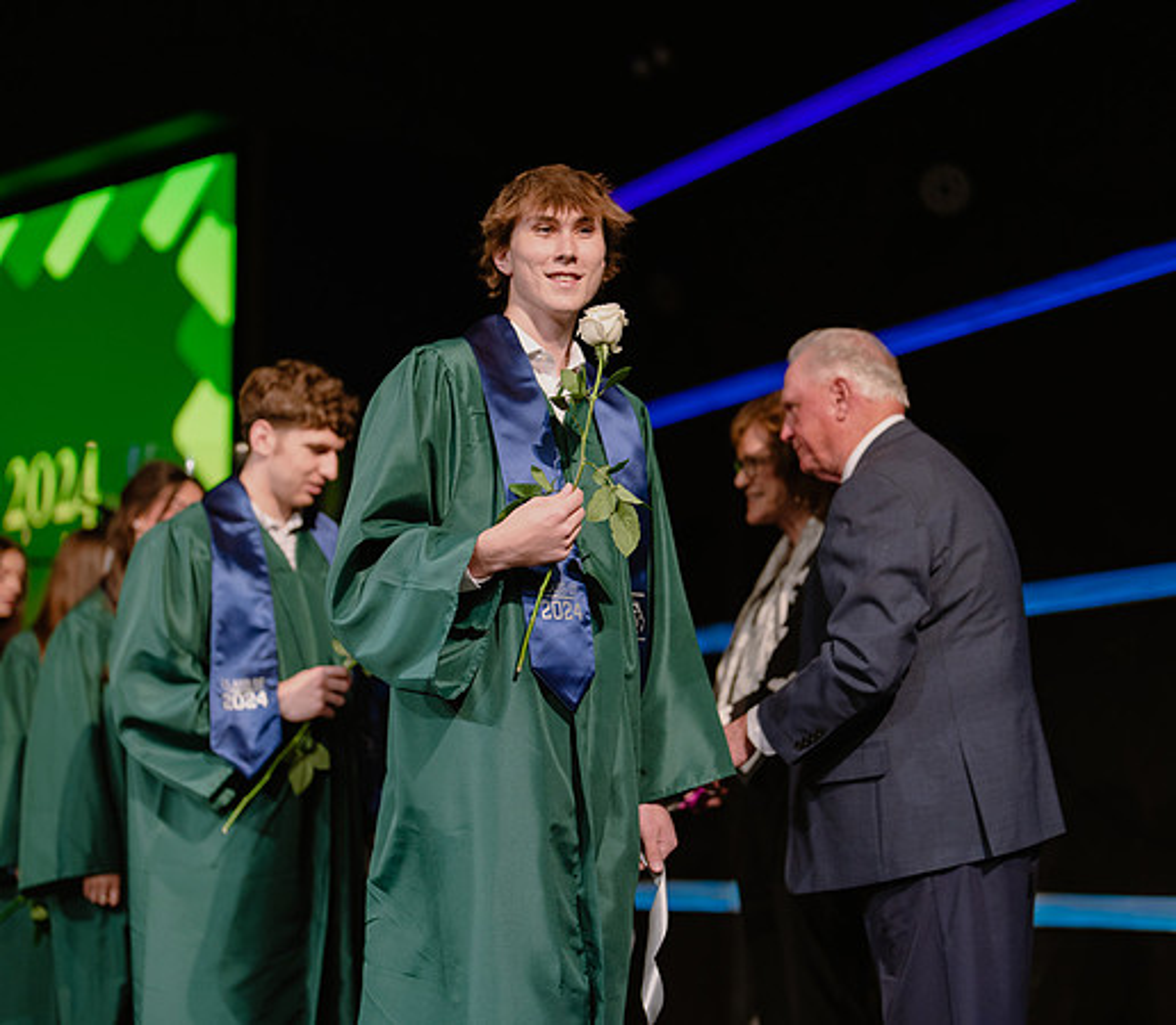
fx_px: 2148
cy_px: 512
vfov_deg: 26.9
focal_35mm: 60
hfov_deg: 30.6
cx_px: 588
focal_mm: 50
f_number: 1.2
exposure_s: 1/320
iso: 640
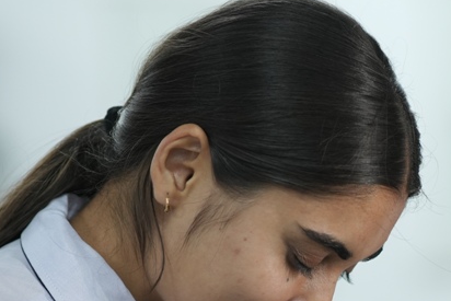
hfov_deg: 7.9
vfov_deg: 5.3
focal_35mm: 260
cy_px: 352
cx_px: 366
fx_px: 3258
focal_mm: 85
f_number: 2
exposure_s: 1/100
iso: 800
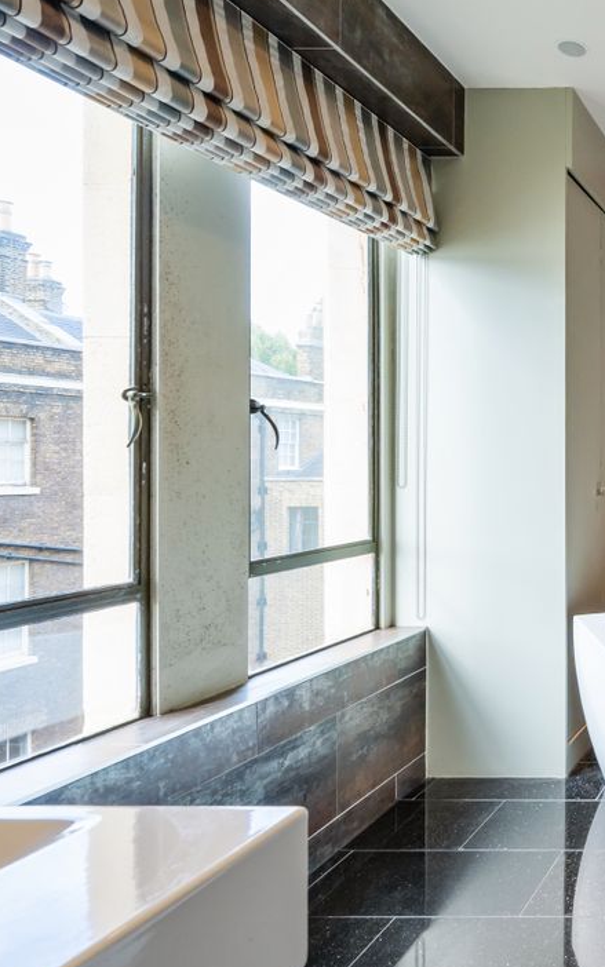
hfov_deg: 32.3
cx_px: 830
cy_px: 495
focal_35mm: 26
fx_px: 686
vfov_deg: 70.4
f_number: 9
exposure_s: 1/25
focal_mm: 14
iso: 500
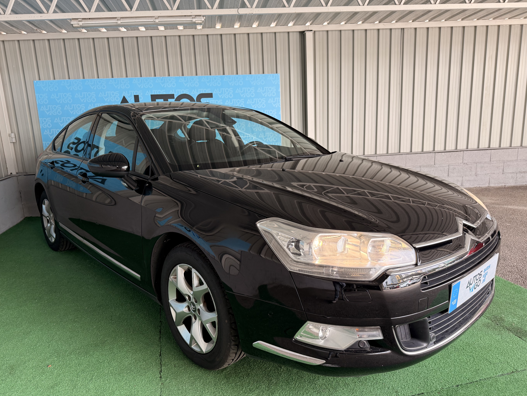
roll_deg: +3.3
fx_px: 381
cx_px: 257
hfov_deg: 69.4
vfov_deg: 54.9
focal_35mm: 25
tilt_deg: -10.9
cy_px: 201
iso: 125
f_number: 1.78
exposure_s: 1/178
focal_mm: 6.76
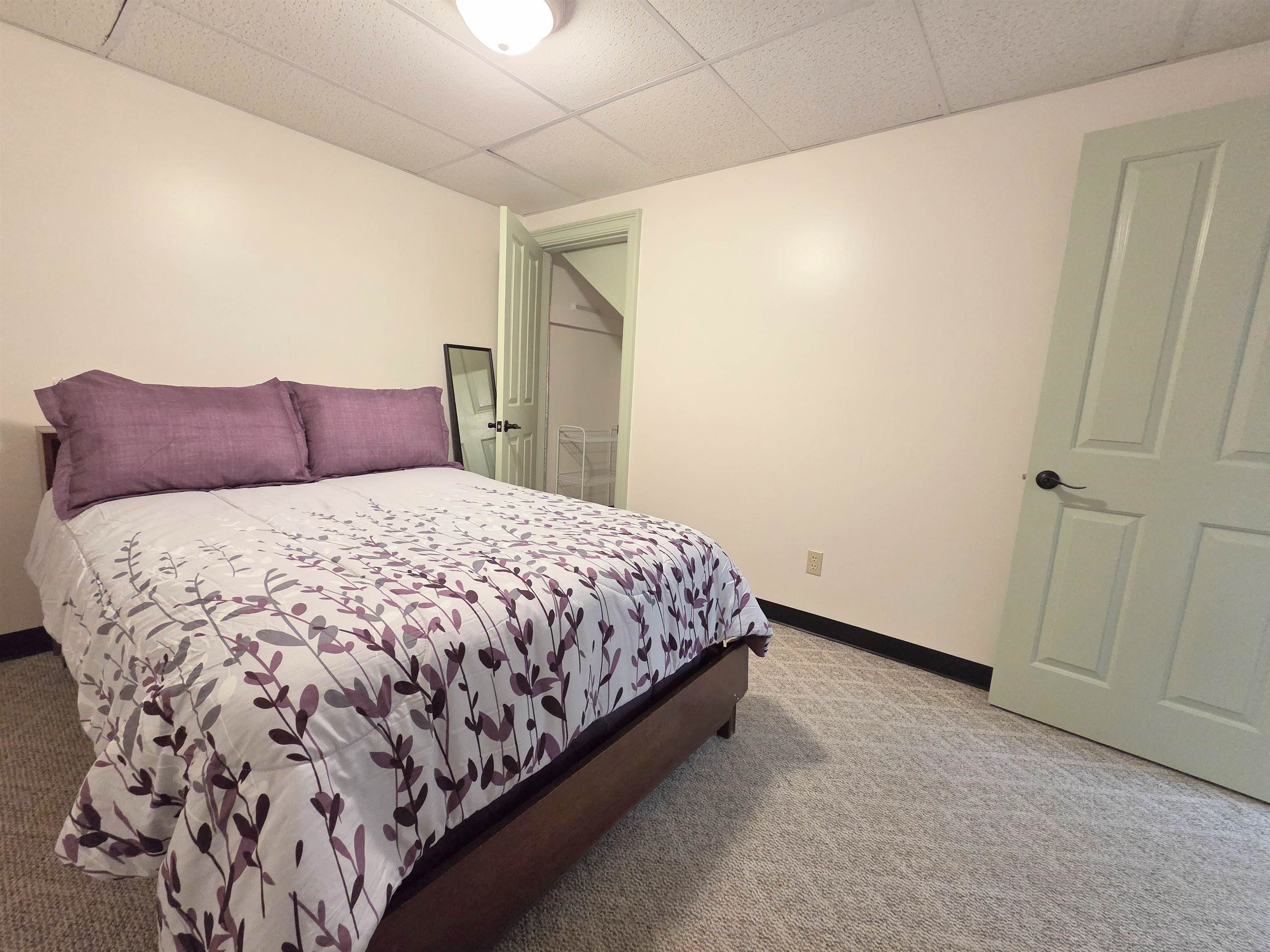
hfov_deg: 106.2
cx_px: 635
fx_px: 477
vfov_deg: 89.9
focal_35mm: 13
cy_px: 476
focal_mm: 2.2
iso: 640
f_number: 2.2
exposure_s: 1/60
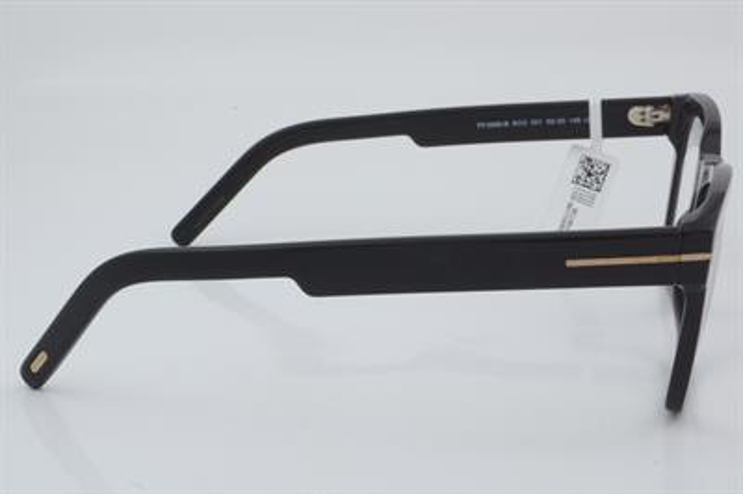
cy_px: 247
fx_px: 1547
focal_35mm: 75
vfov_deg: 18.2
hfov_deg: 27.0
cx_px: 372
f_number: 32
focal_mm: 50
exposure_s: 1/3
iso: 100
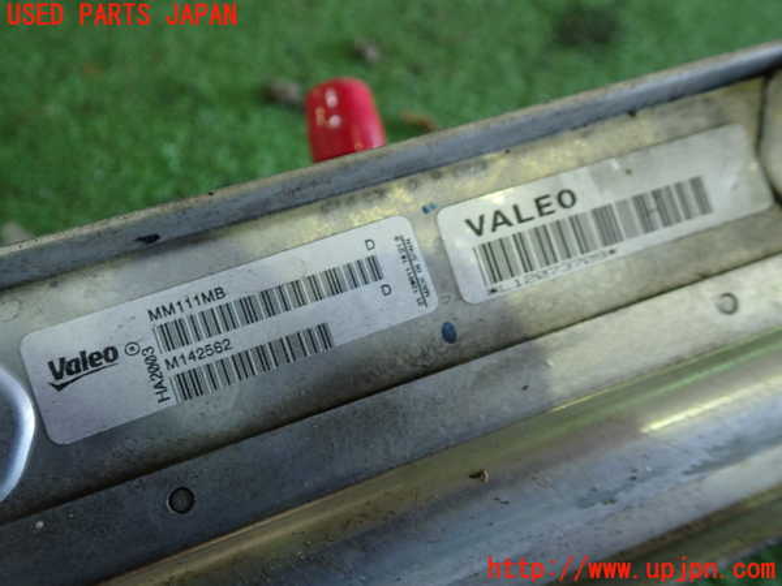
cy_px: 293
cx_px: 391
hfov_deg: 60.0
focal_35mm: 30
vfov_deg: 46.8
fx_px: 678
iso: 200
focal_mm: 5.4
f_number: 2.3
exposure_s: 1/30
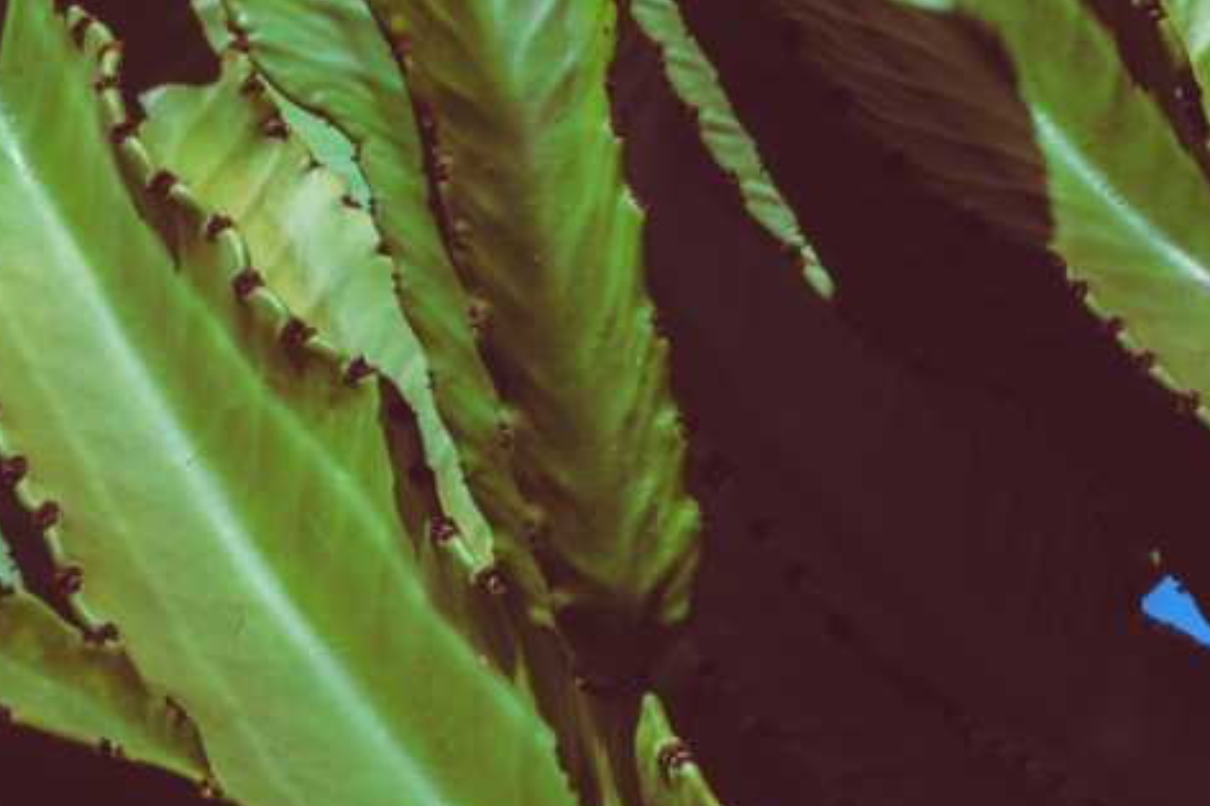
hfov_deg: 4.5
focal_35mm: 455
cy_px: -687
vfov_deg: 3.0
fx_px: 15287
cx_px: 289
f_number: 16
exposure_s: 1/100
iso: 100
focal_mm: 105
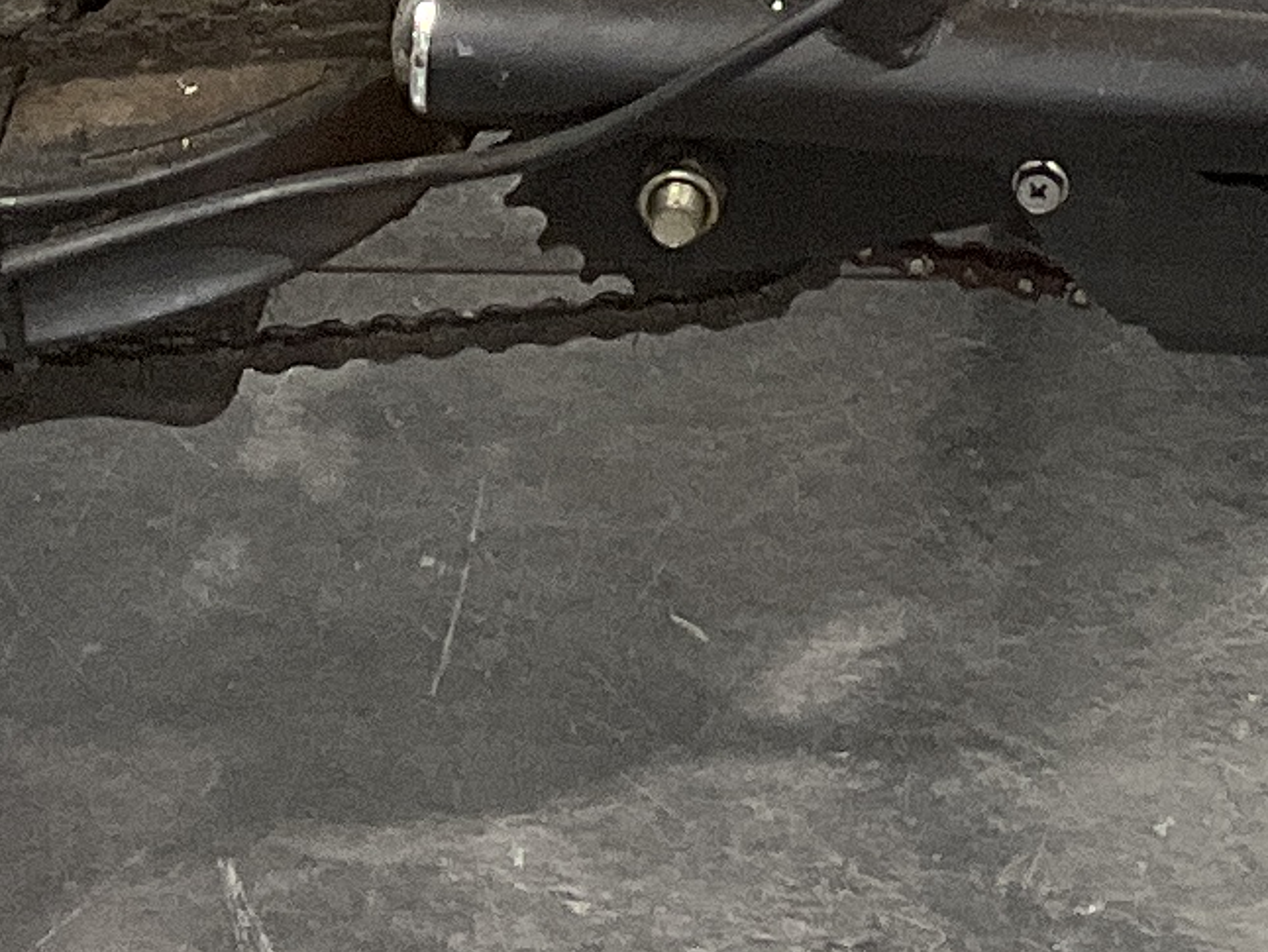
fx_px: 6633
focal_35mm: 181
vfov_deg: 7.6
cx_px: 1186
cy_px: -1329
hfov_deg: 10.8
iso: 40
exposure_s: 1/50
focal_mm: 3
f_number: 1.8
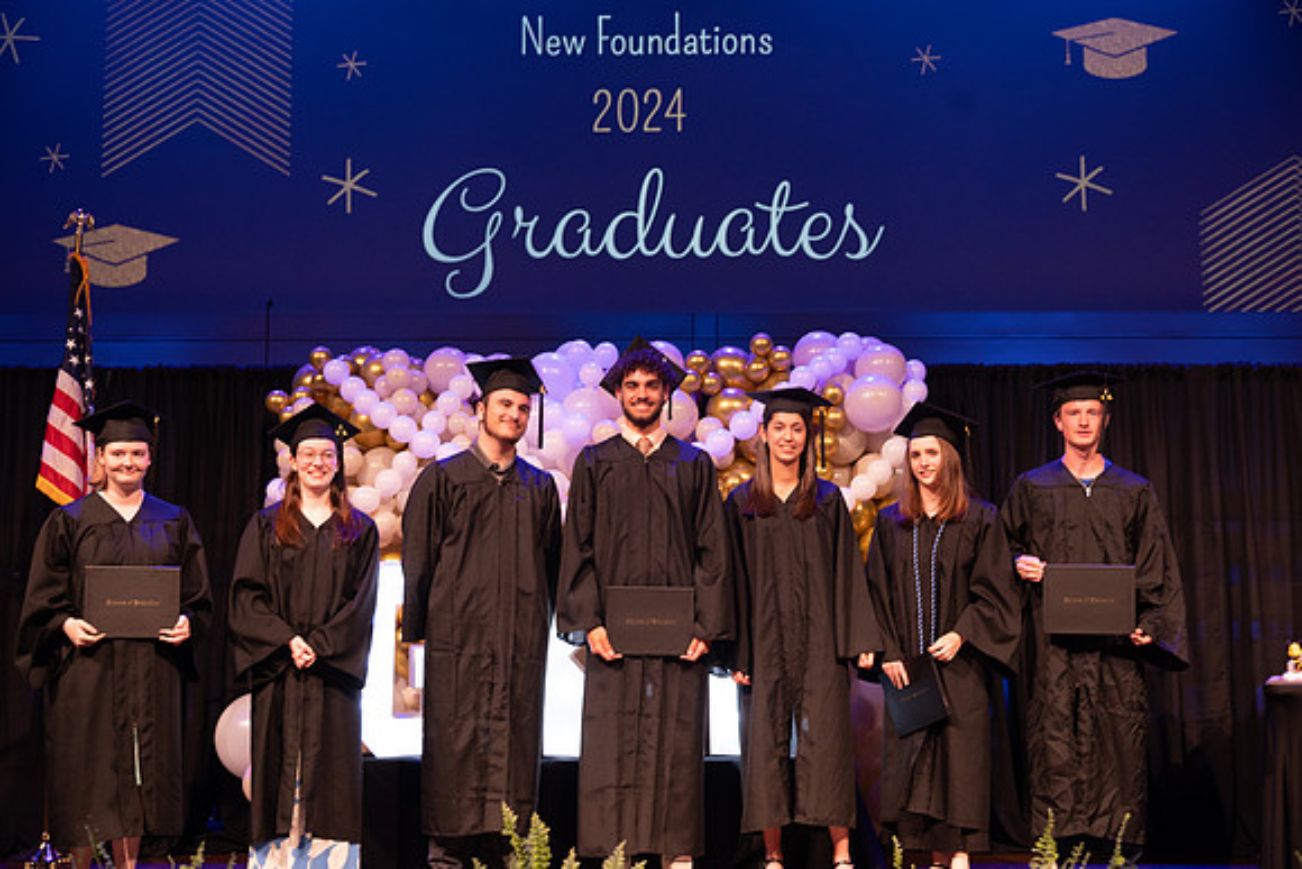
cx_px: 651
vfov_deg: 28.1
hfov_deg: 41.1
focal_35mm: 48
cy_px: 434
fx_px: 1736
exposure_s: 1/200
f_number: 4
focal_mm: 48
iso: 1600
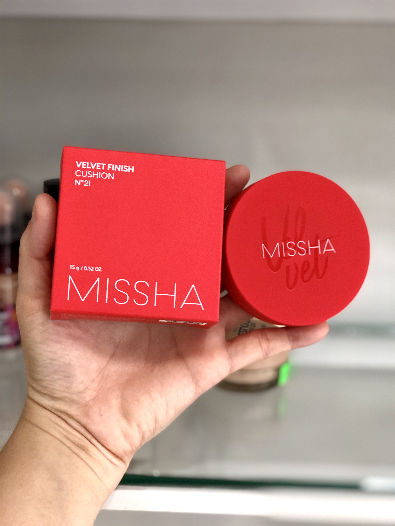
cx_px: 198
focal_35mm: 57
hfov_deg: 25.7
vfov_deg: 33.8
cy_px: 263
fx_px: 867
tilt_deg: -14.8
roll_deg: -1.2
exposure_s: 1/33
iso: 125
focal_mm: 6.6
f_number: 2.8
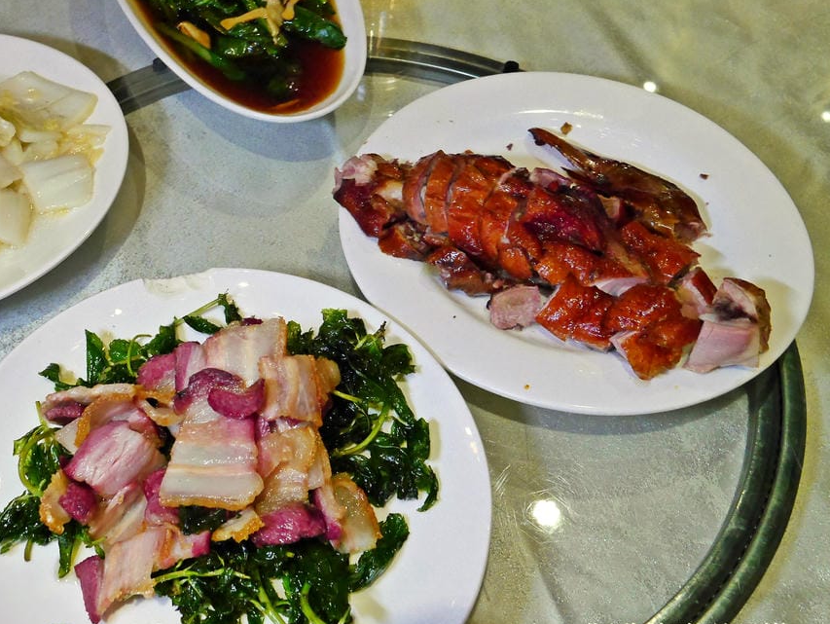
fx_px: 1080
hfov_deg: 41.3
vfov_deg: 32.2
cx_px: 254
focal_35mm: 45
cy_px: 279
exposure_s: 1/20
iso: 1250
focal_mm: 16
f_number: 5.6
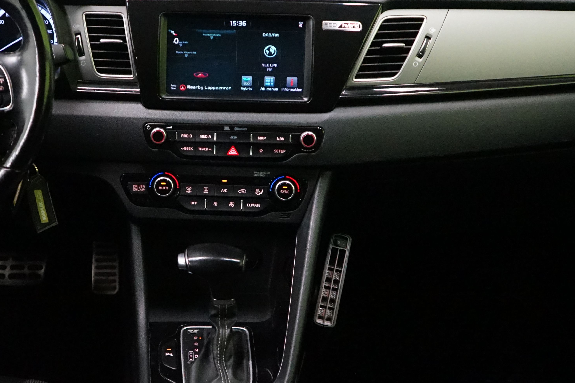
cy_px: 180
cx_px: 215
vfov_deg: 23.8
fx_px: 910
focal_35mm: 57
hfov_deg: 34.9
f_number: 3.5
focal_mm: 28
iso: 6400
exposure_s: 1/80
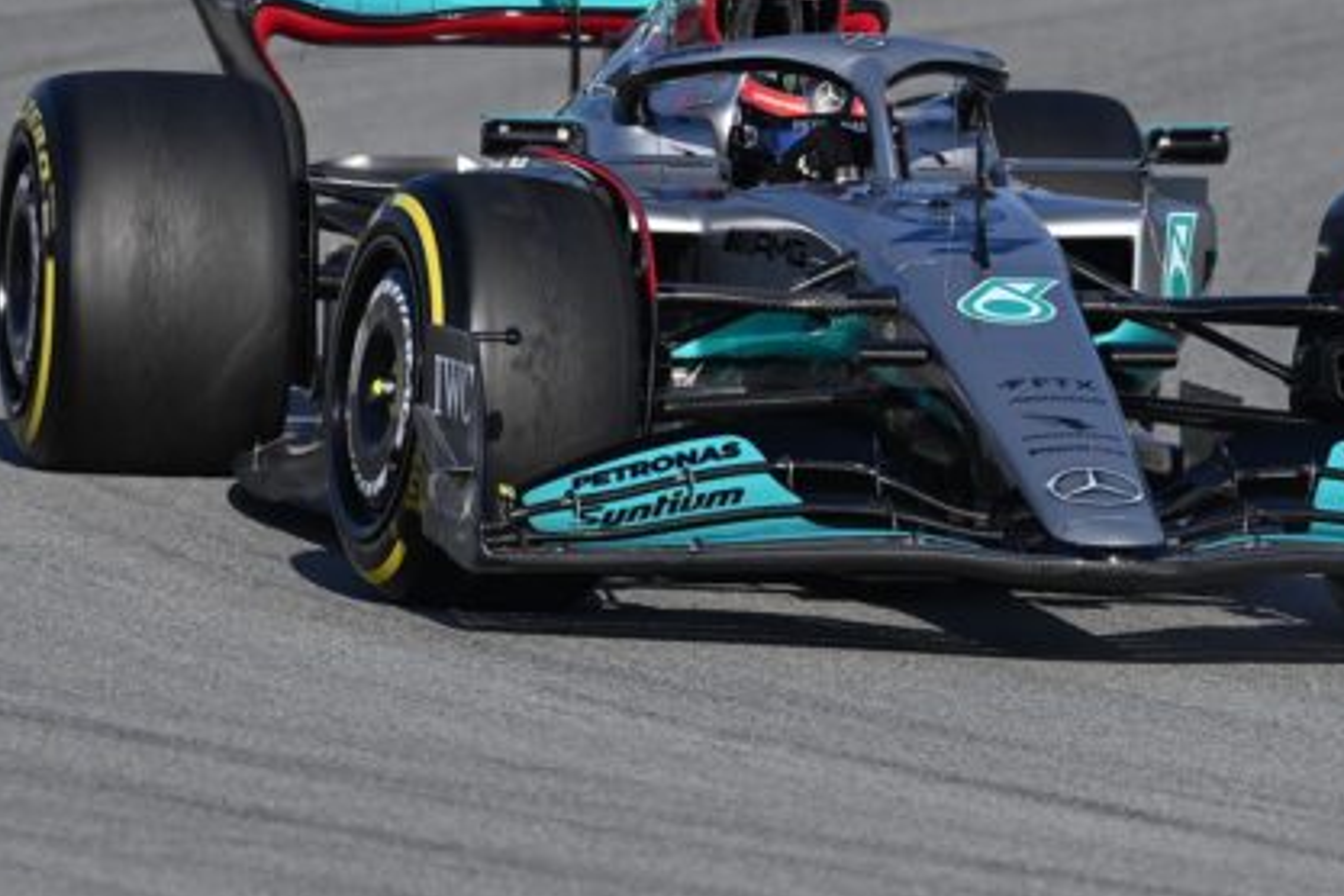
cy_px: 277
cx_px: 803
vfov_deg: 1.9
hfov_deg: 2.9
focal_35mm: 720
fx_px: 26878
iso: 400
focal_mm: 500
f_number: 8
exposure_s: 1/1600
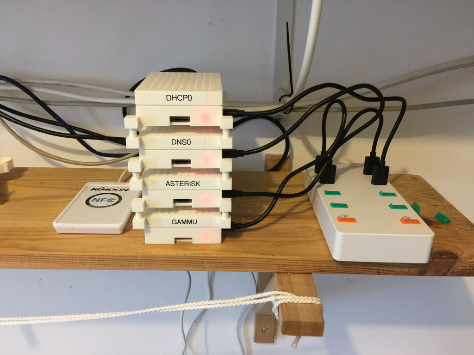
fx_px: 397
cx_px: 237
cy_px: 178
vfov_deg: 48.2
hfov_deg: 61.7
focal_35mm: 29
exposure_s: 1/17
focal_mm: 4.15
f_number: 2.2
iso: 80
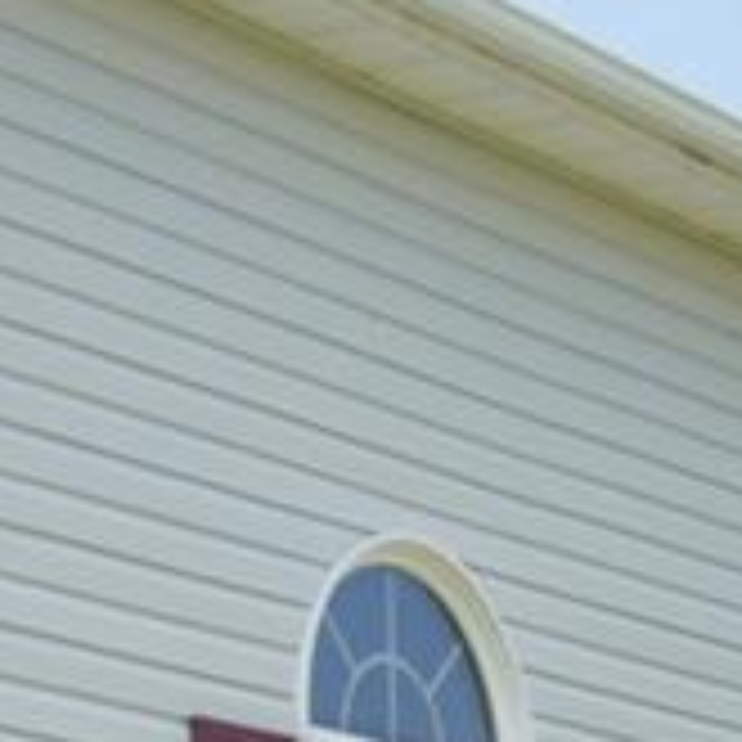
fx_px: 4195
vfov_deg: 10.0
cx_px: 139
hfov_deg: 10.1
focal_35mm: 173
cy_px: 825
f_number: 3.5
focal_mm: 28
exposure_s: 1/2000
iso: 250
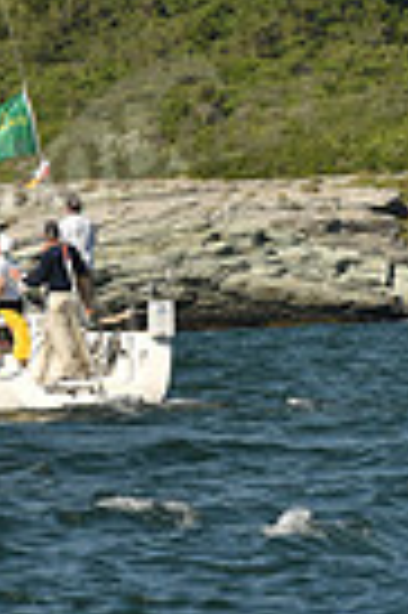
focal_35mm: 848
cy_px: -475
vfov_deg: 2.4
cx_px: -410
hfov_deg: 1.6
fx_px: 14451
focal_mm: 200
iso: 250
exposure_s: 1/1000
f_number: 8
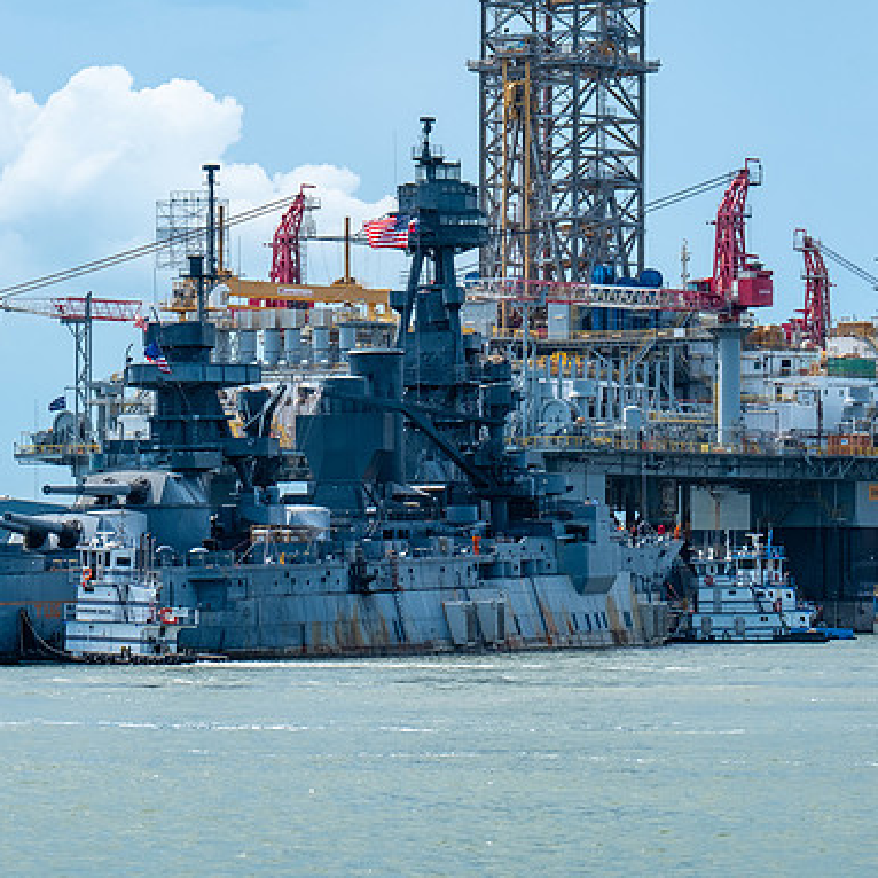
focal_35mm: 184
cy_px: 441
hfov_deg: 9.5
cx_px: 369
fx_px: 5280
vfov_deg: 9.5
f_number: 7.1
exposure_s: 1/480
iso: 200
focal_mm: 95
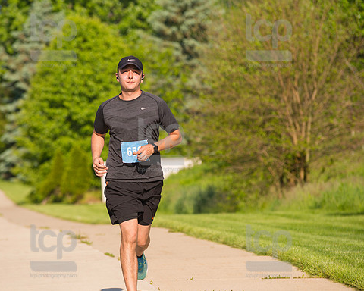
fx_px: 2445
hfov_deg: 8.5
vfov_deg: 6.8
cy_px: 145
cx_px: 162
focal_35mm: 227
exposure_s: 1/2000
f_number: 5.6
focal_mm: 200
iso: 400
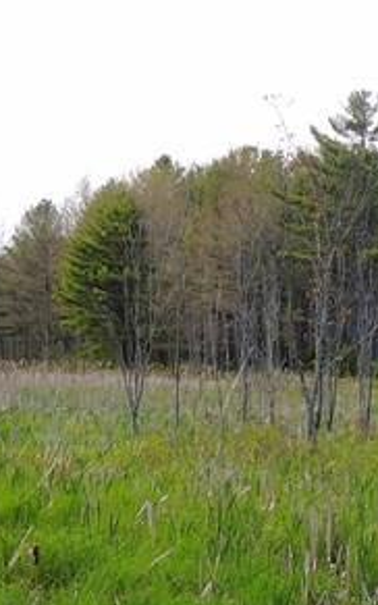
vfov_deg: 14.0
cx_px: 650
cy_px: 457
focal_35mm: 149
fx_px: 2455
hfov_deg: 8.5
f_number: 3.3
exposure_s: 1/320
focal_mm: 7.1
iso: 100
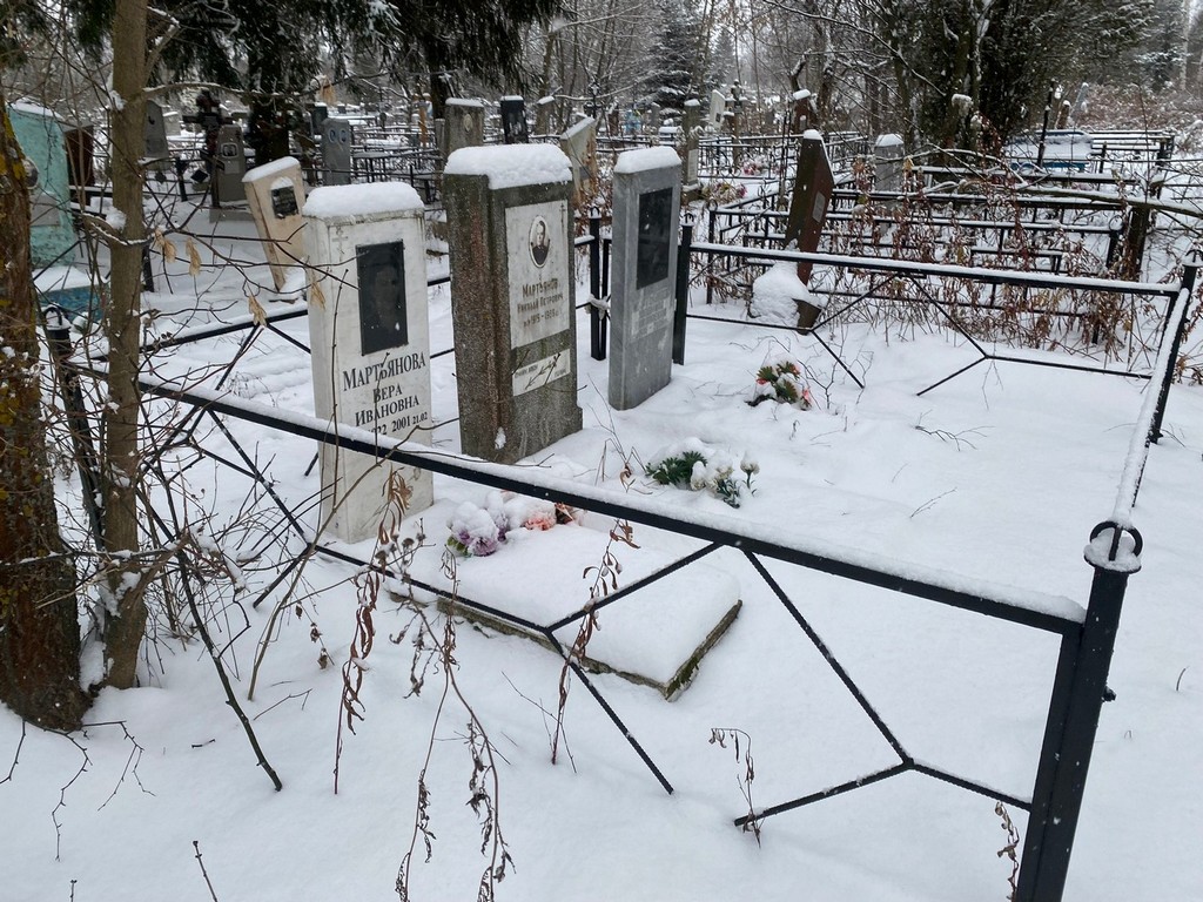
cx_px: 602
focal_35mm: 26
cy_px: 451
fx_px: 904
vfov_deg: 53.1
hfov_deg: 67.3
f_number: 1.8
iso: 32
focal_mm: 4.25
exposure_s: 1/415
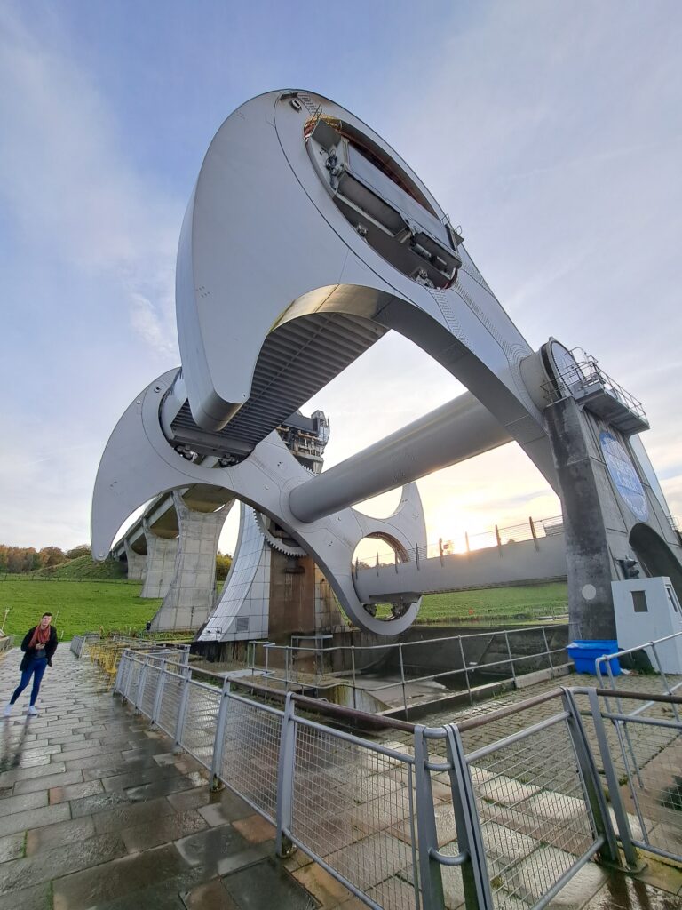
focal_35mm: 13
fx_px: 341
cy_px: 455
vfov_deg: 106.2
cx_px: 341
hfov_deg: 89.9
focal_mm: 1.74
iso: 50
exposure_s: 1/354
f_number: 2.2
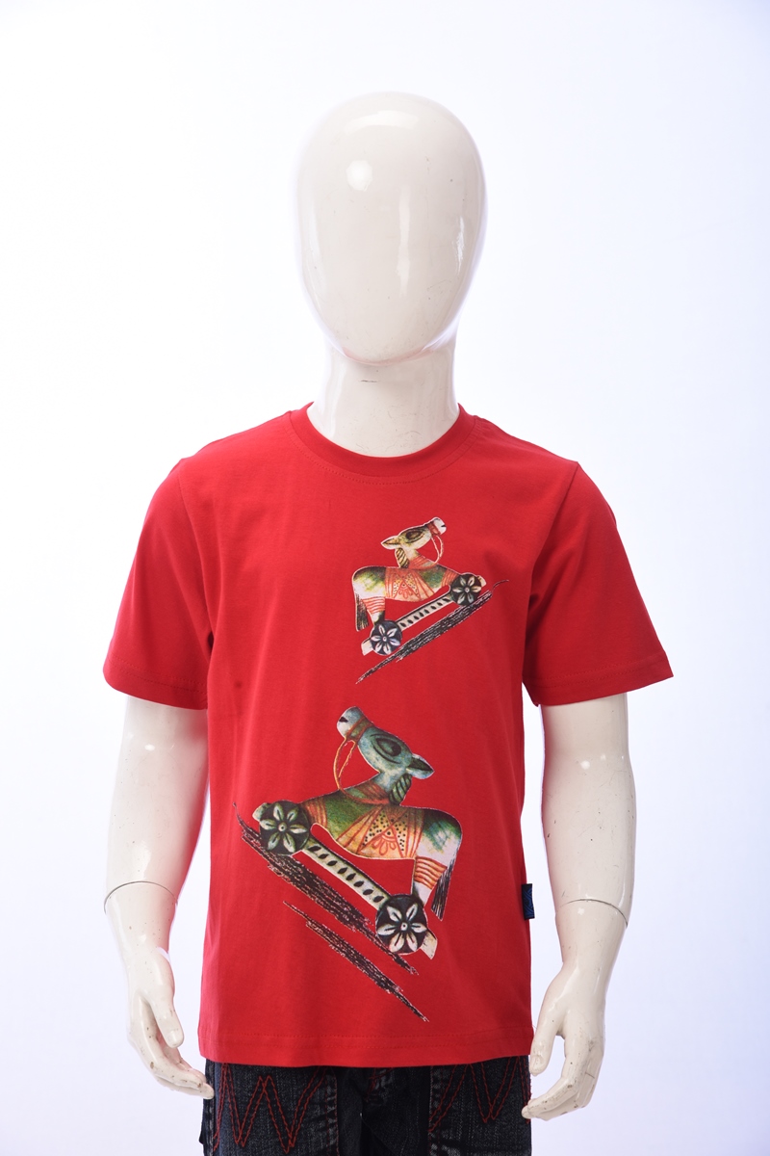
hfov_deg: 13.7
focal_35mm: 100
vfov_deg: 20.4
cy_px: 578
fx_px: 3208
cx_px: 385
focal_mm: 100
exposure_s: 1/200
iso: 100
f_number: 10
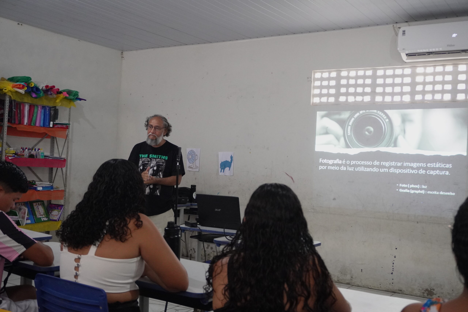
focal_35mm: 39
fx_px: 507
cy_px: 156
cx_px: 234
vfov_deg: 34.2
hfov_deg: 49.6
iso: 2000
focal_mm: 26
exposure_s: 1/50
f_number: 5
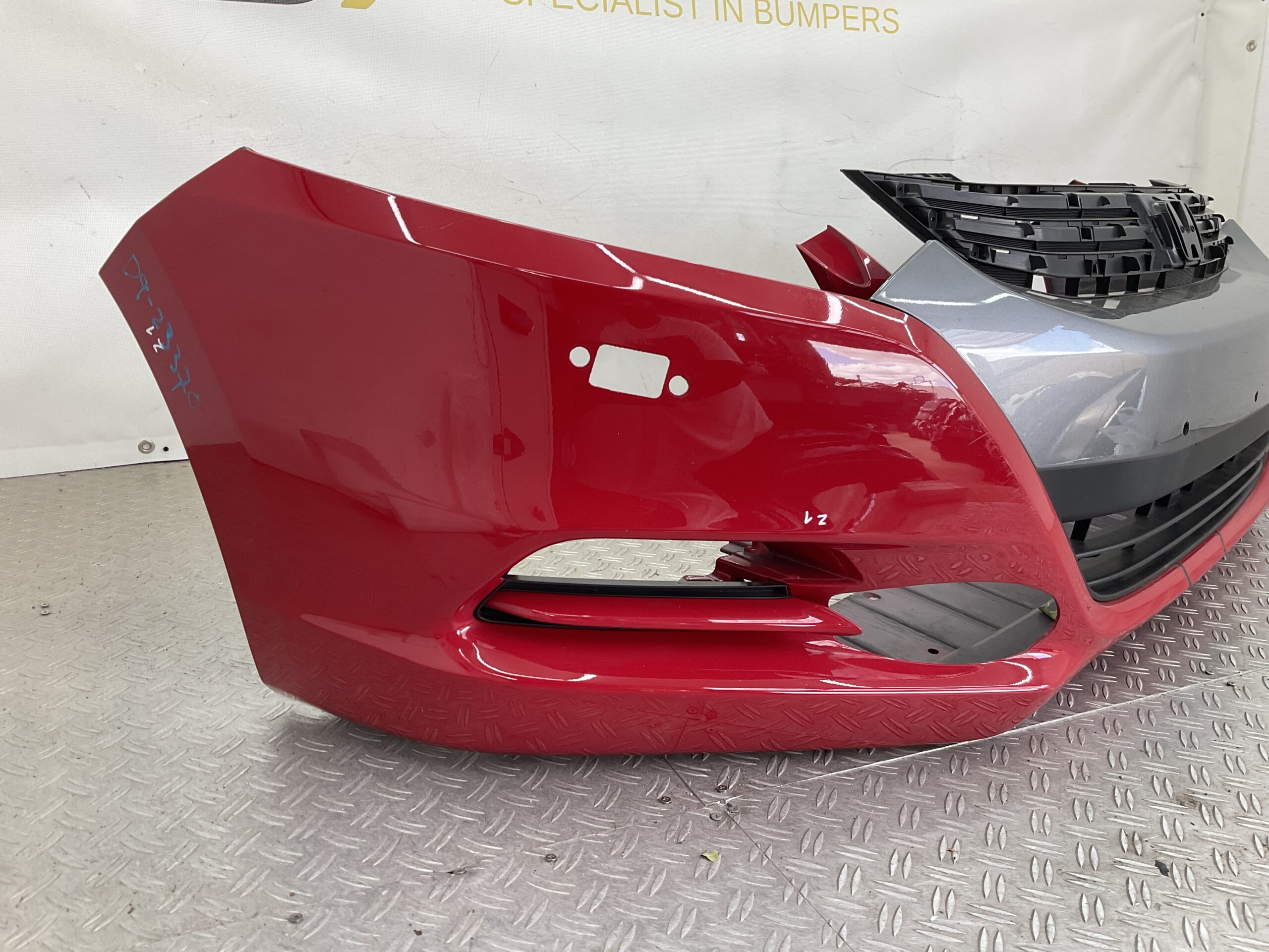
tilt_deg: -16.8
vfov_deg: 48.2
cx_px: 634
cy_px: 476
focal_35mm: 29
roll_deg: -2.7
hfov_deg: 61.7
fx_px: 1063
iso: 25
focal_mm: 3
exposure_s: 1/100
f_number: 1.8
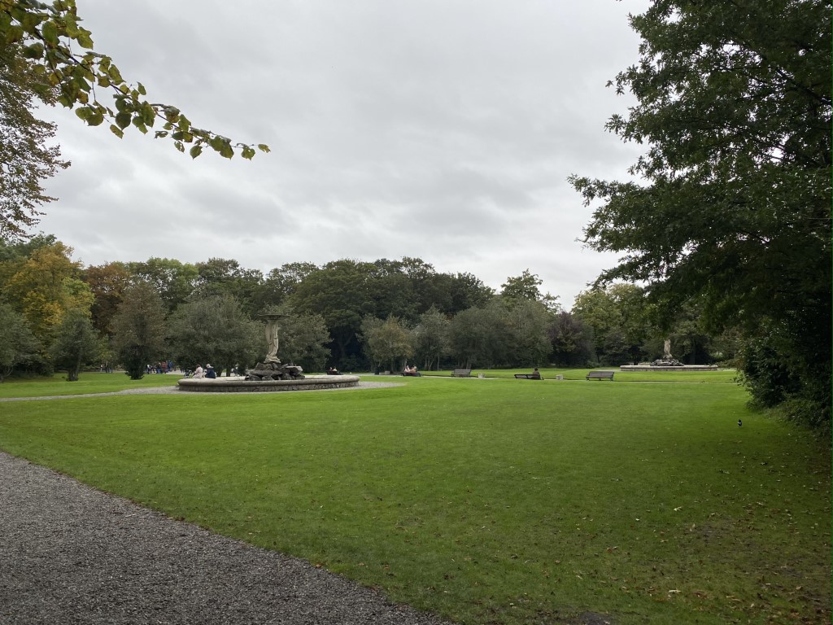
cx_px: 416
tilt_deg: +4.8
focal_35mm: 26
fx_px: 626
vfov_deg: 53.1
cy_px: 312
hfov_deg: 67.3
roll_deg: +1.8
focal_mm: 4.25
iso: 32
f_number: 1.8
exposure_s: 1/568
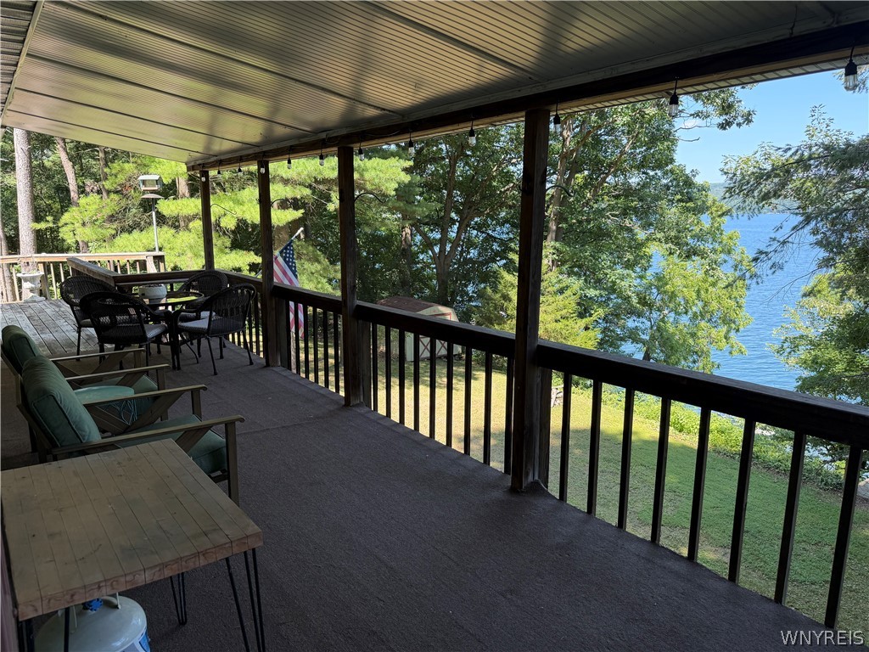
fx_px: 602
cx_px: 434
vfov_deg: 56.8
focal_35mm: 24
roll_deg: +1.0
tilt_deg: -11.1
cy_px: 326
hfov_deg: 71.6
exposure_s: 1/391
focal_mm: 6.76
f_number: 1.78
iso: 100
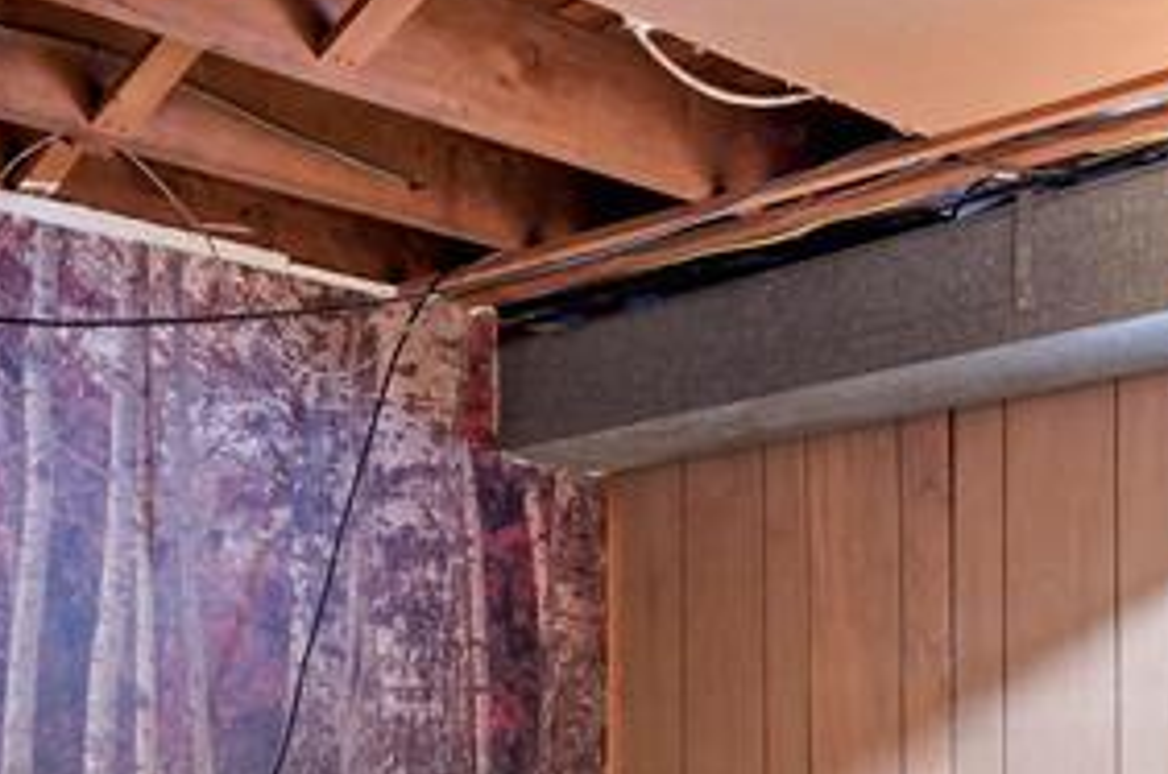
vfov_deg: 23.9
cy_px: 768
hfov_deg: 36.9
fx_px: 1749
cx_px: 565
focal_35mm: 54
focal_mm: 14
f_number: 9
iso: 320
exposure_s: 6
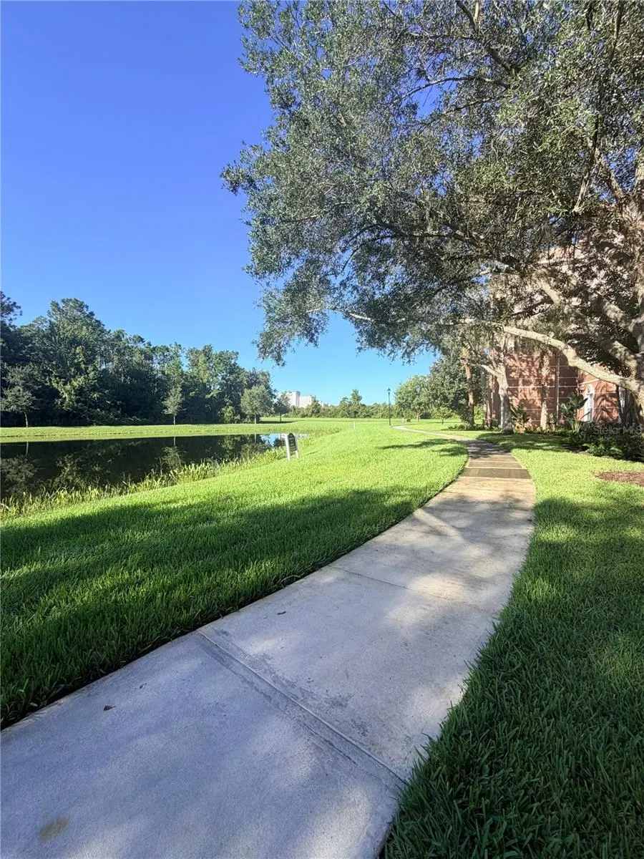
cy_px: 430
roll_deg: -0.2
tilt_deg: -2.6
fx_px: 347
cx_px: 322
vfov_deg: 102.1
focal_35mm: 14
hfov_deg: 85.7
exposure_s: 1/625
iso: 40
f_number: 2.2
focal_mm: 2.22
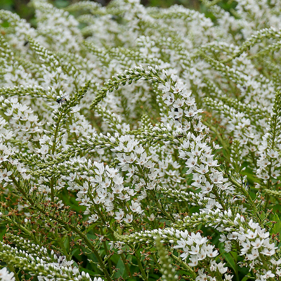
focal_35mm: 138
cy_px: 213
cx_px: 180
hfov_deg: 12.6
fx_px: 1267
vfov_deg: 12.6
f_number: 8
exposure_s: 1/125
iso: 100
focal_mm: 40
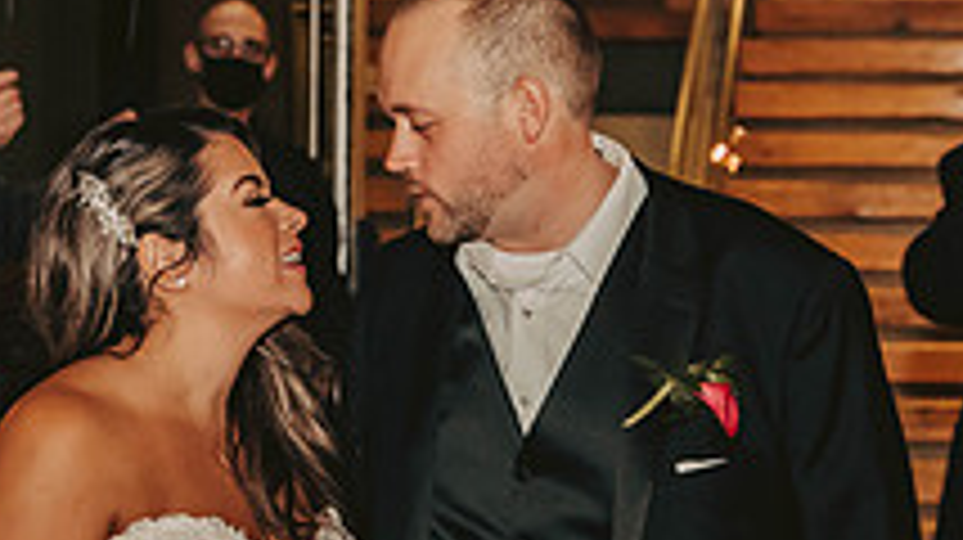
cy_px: 439
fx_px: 3776
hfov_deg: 14.5
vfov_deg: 8.2
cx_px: 405
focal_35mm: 148
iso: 1250
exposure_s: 1/125
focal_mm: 52
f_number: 4
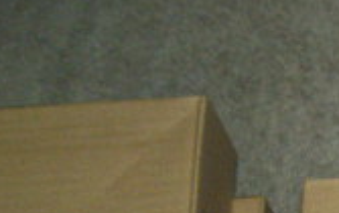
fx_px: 1462
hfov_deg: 12.1
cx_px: 609
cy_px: 355
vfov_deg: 8.1
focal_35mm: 158
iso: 200
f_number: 2.8
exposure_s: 1/60
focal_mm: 8
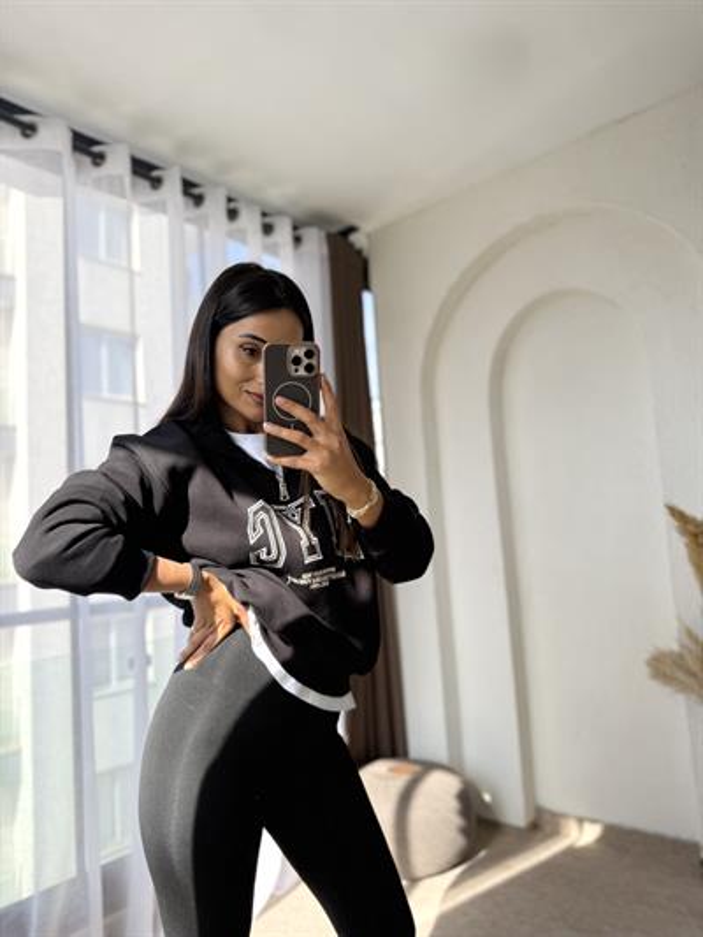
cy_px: 468
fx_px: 650
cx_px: 352
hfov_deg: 56.8
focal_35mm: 24
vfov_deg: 71.6
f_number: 1.78
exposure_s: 1/213
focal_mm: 6.76
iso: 64
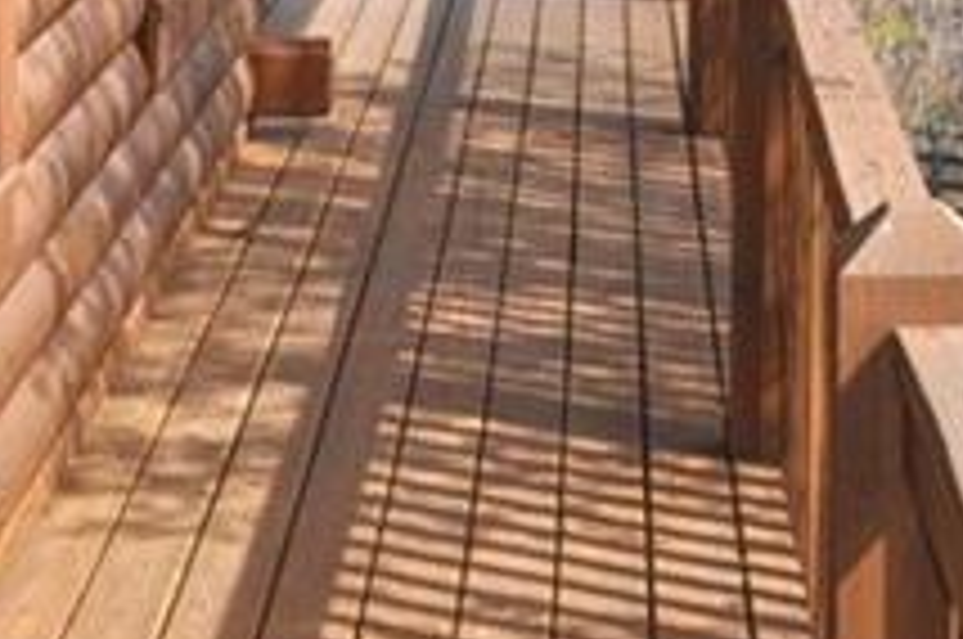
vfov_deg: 10.4
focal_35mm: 129
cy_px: -142
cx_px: 860
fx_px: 3446
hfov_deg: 15.7
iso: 200
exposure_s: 1/200
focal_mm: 18
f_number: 10
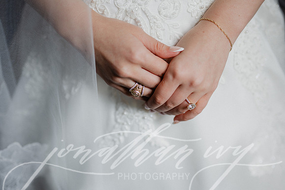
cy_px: 95
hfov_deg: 39.6
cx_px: 142
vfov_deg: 27.0
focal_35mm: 50
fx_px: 396
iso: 100
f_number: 2
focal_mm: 50
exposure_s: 1/50
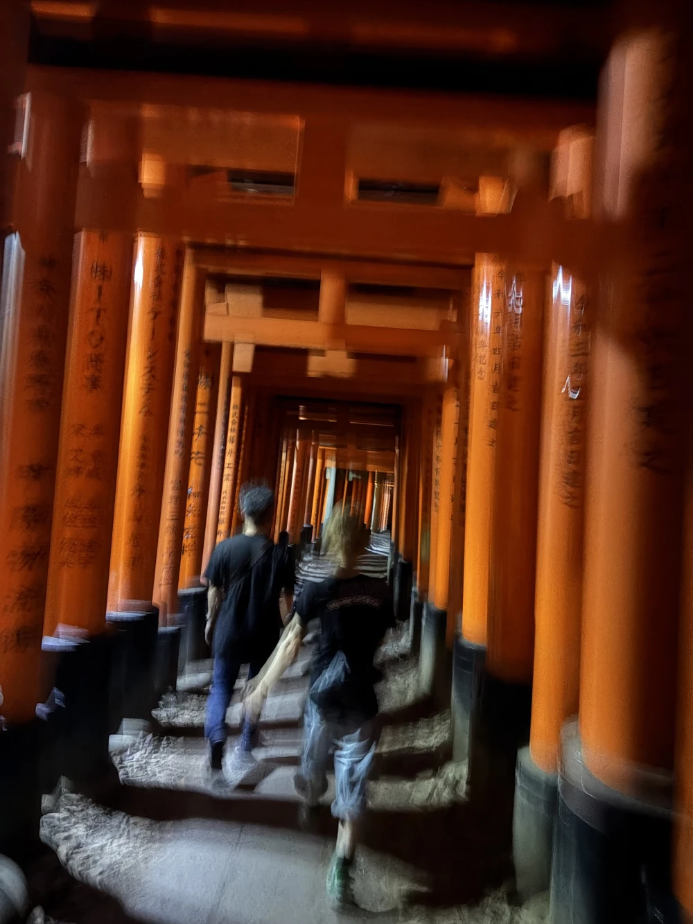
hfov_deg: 53.1
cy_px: 462
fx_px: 694
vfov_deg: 67.3
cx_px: 346
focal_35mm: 26
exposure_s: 1/5
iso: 1600
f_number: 1.6
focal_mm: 5.96
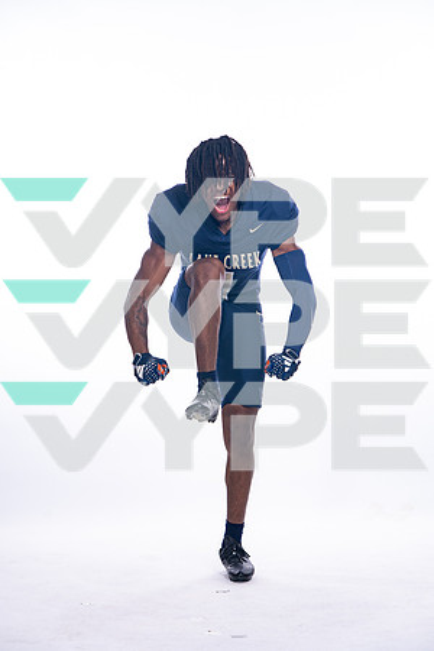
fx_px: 1808
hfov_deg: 13.7
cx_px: 217
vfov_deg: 20.4
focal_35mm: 100
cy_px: 326
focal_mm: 100
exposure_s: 1/250
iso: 400
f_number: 6.3
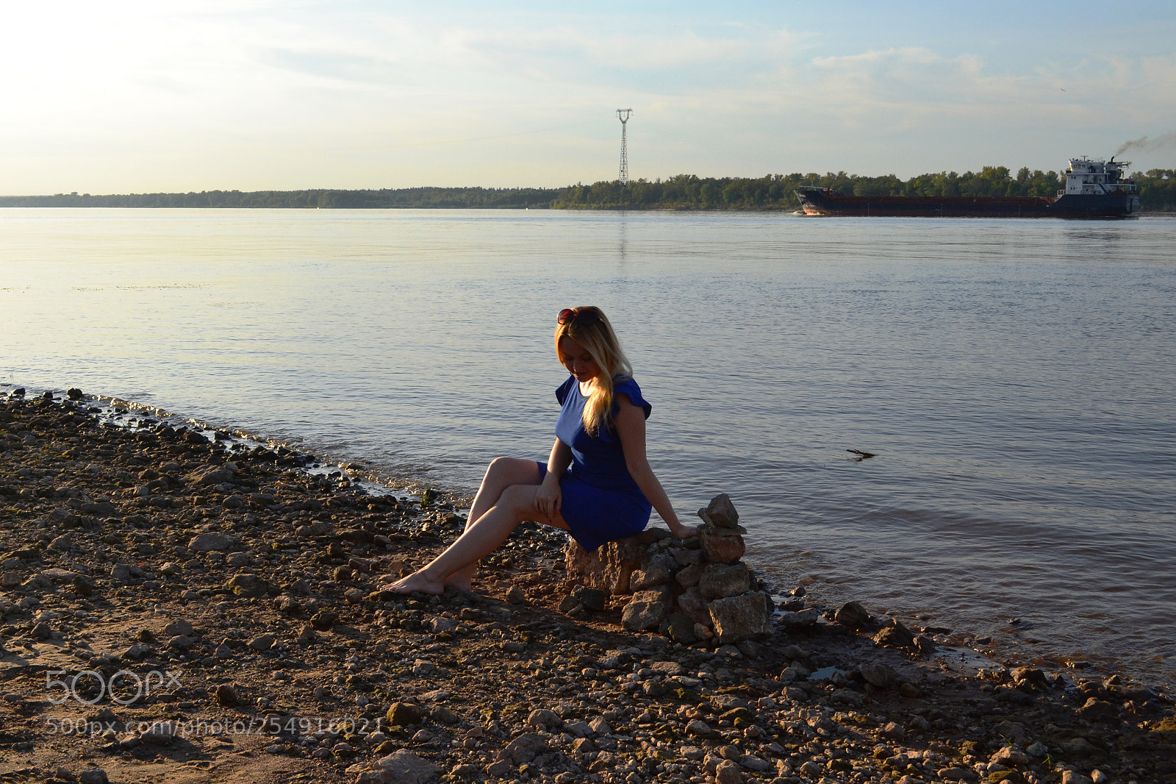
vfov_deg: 34.2
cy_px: 392
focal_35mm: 39
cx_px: 588
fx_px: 1274
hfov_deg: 49.6
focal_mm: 26
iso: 400
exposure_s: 1/400
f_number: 11
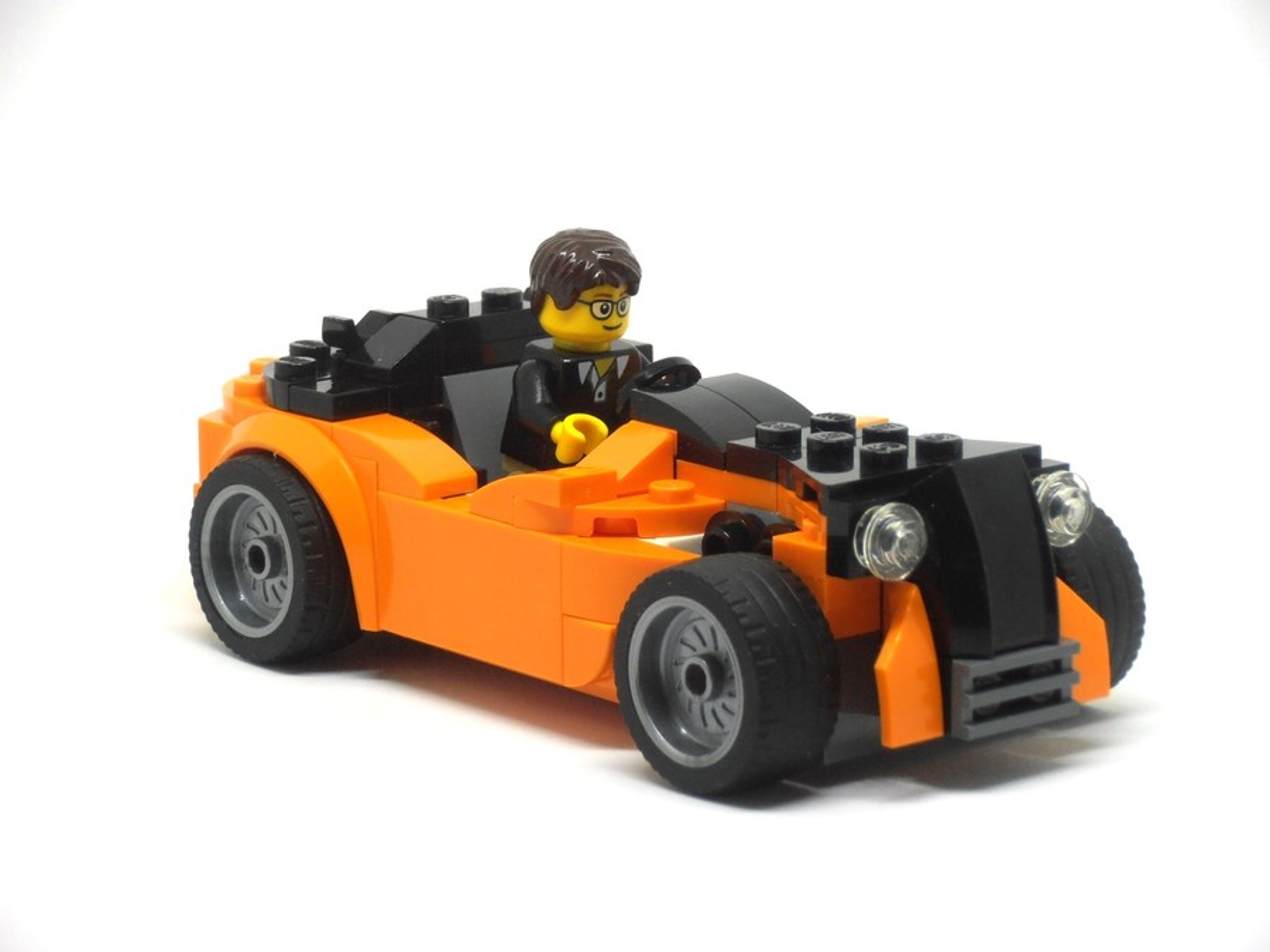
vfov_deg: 10.7
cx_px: 635
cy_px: 476
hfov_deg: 14.3
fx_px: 5063
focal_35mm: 138
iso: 125
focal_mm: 24.39
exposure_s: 1/20
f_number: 5.8
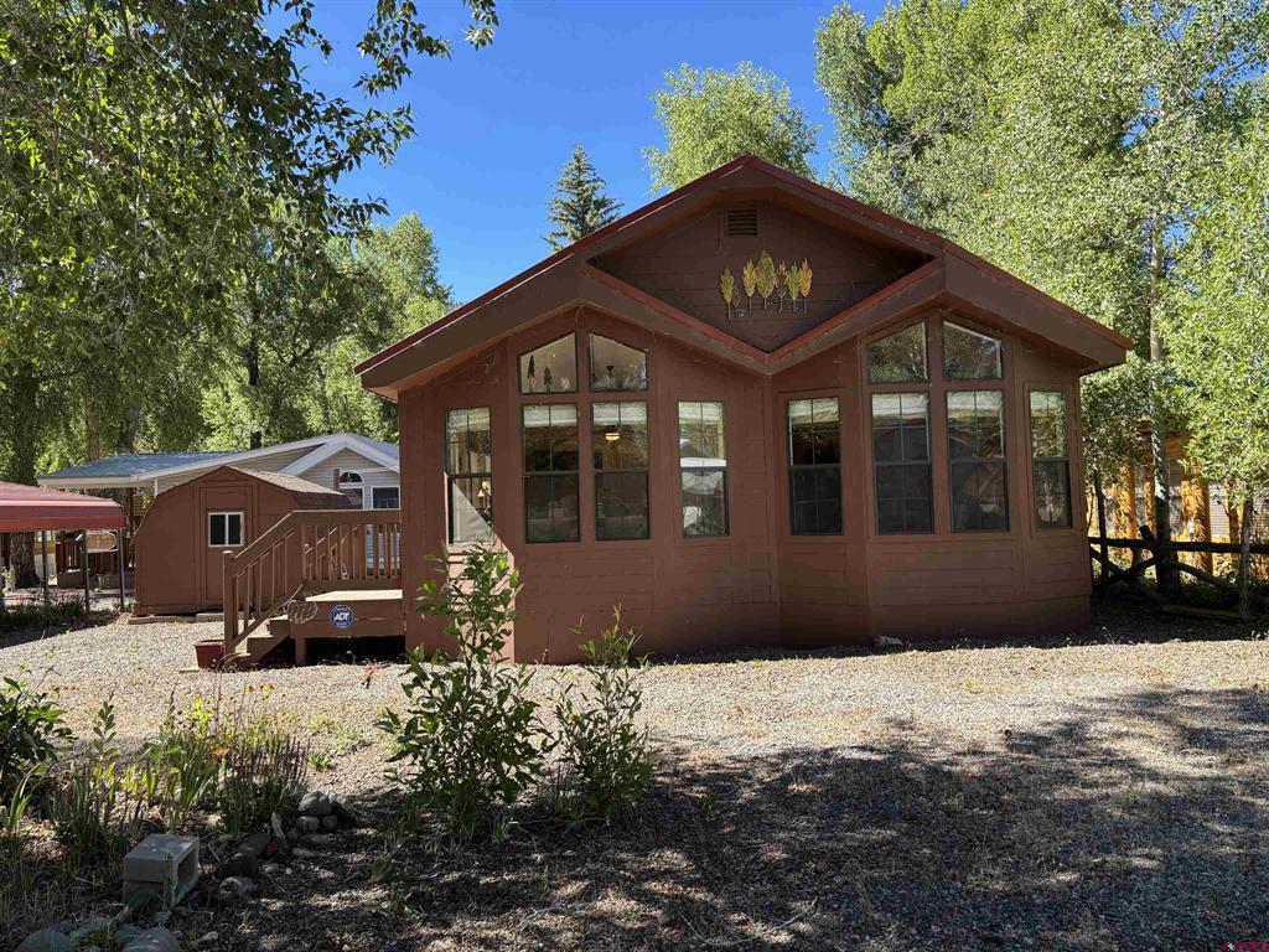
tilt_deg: +0.6
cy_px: 476
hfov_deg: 67.3
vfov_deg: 53.1
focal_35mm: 26
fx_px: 953
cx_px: 634
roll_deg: +1.8
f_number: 1.6
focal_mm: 5.96
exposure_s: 1/702
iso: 50
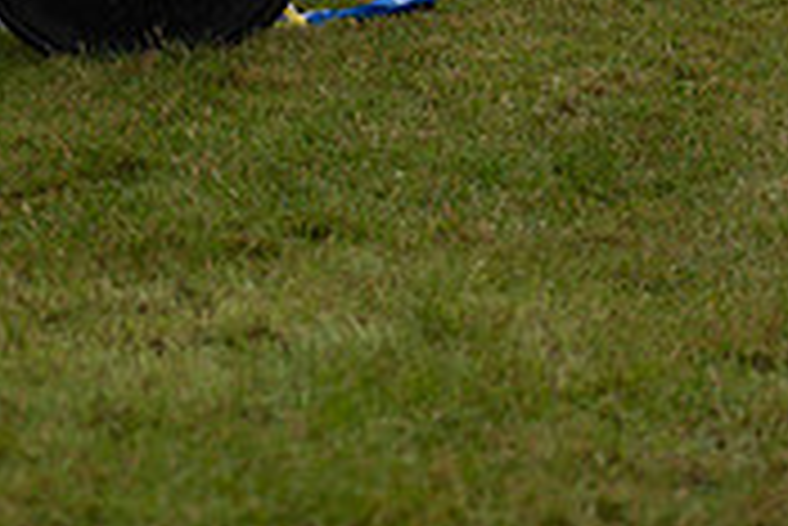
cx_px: -68
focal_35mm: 279
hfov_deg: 7.3
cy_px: -146
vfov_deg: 4.9
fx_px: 6112
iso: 160
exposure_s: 1/1000
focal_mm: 84
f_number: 3.2
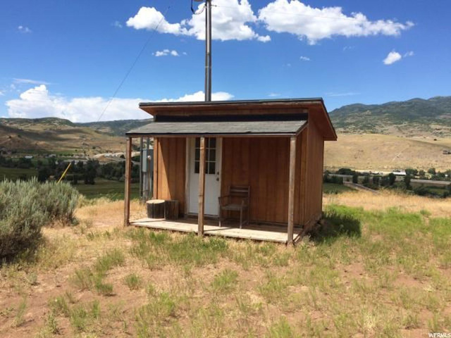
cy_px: 169
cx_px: 226
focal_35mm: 29
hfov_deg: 61.7
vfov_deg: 48.2
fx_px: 378
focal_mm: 4.15
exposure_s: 1/2053
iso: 32
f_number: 2.2
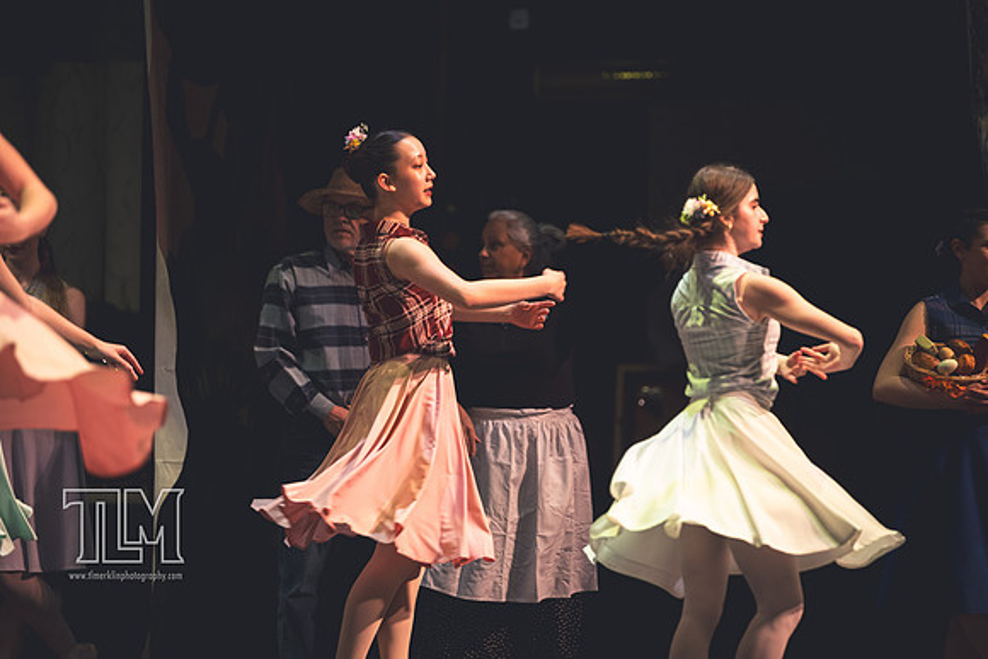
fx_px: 4117
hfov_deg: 13.7
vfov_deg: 9.2
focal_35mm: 150
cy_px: 330
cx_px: 494
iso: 2000
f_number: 2.8
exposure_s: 1/250
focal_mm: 150
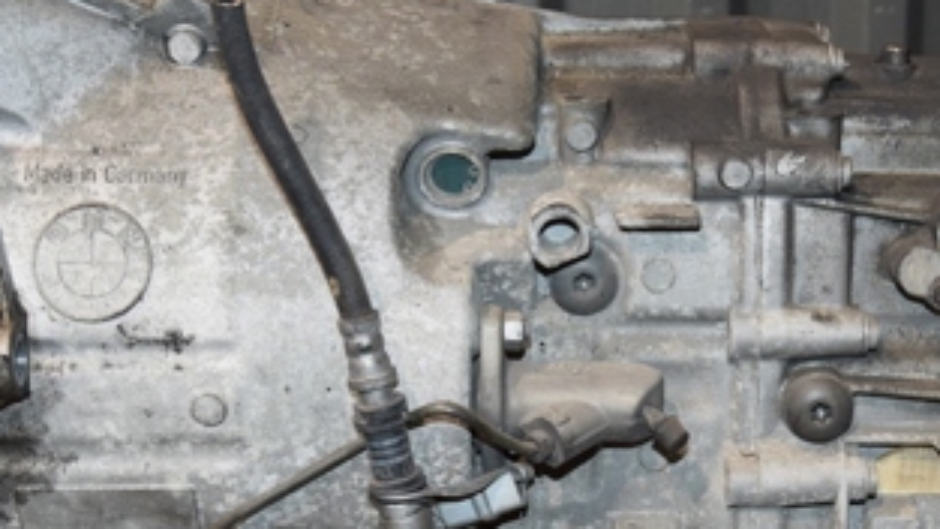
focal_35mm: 77
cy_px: 319
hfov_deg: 27.3
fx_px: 1919
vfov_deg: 15.7
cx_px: 631
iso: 800
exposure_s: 1/60
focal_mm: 24
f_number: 5
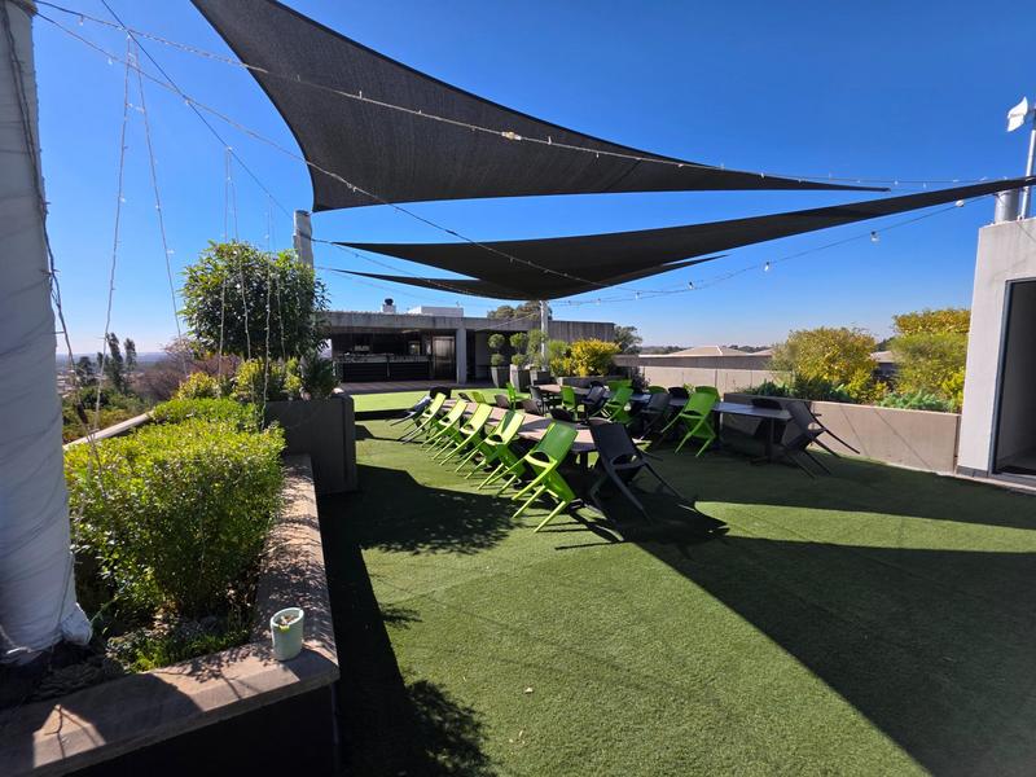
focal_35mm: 13
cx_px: 518
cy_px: 388
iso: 40
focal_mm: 2.2
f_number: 1.9
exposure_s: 1/1384
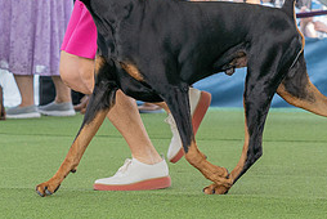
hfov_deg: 7.9
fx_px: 2364
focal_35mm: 260
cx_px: 254
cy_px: 13
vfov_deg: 5.3
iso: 640
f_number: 4.5
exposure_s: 1/800
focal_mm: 91
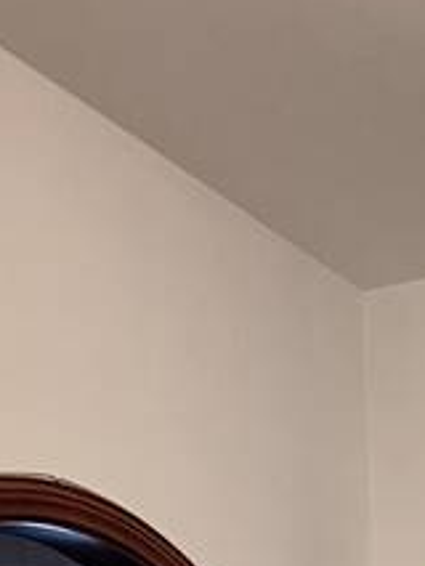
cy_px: 933
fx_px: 1079
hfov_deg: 20.3
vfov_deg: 22.1
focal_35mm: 66
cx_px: 560
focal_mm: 1.74
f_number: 2.2
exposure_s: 1/40
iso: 125
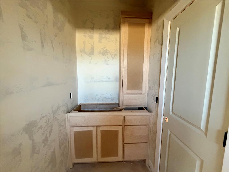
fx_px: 93
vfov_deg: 85.7
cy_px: 86
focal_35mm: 14
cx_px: 114
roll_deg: +0.4
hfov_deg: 102.1
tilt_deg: -6.3
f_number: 2.2
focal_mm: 2.22
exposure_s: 1/60
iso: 800
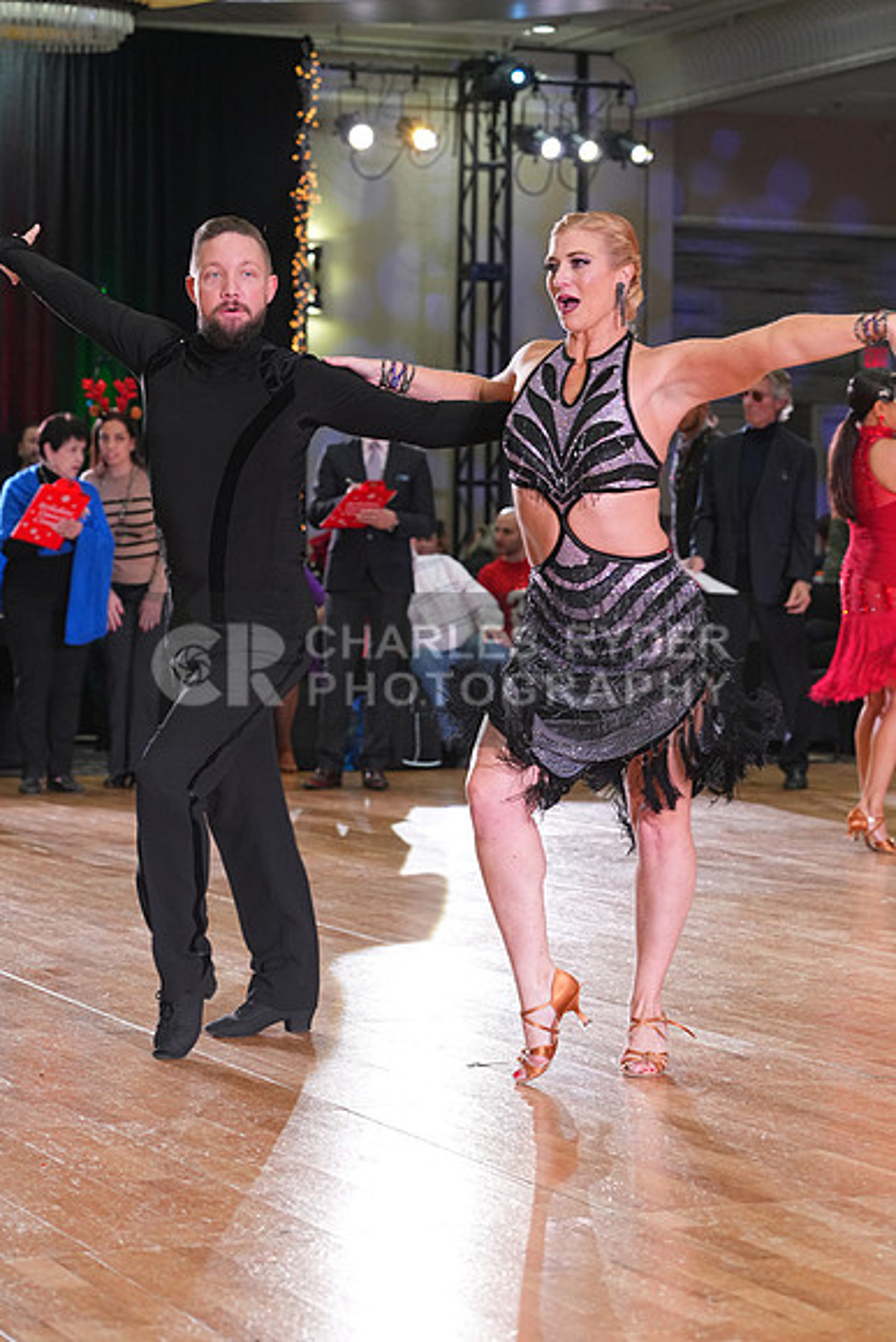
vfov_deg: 22.6
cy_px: 671
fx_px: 3358
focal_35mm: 90
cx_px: 448
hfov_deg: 15.2
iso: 2500
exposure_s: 1/200
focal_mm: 90
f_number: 5
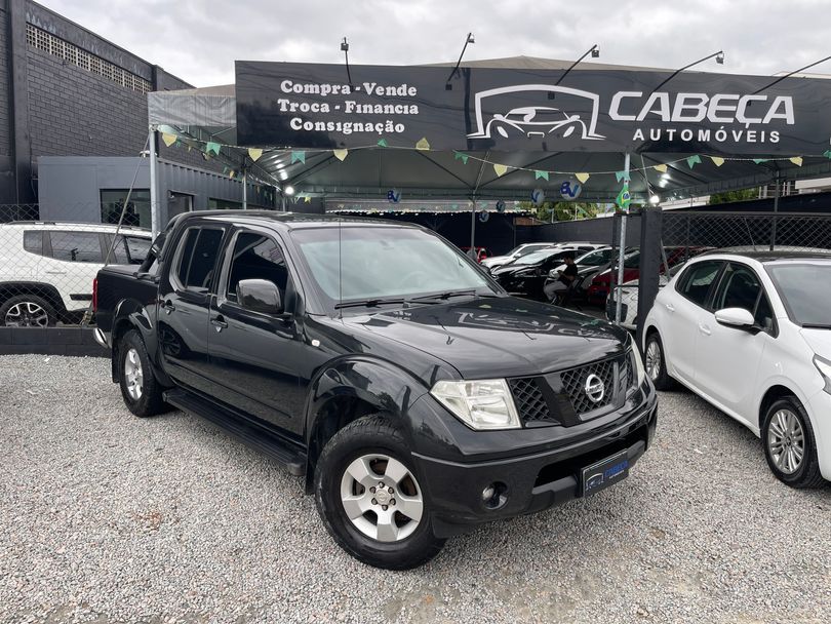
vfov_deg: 54.9
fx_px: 600
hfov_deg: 69.4
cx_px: 416
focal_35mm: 25
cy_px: 312
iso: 40
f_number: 1.6
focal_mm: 5.1
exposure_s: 1/121
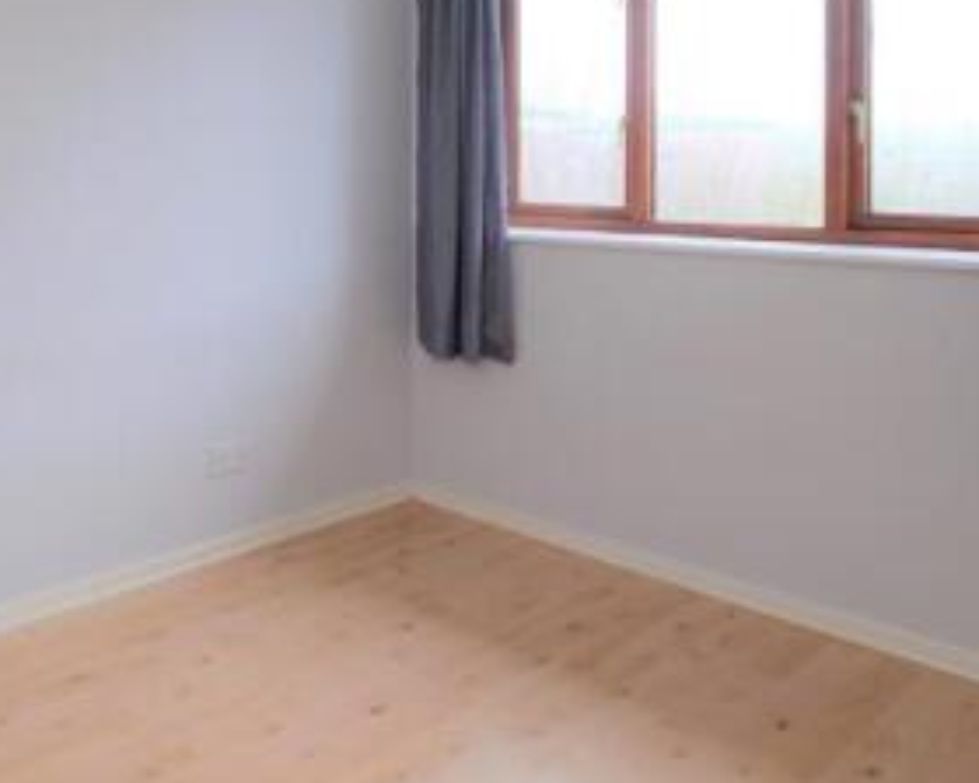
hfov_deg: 52.6
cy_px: 180
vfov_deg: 42.9
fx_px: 956
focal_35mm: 33
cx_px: 287
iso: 500
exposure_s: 1/60
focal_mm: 10
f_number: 4
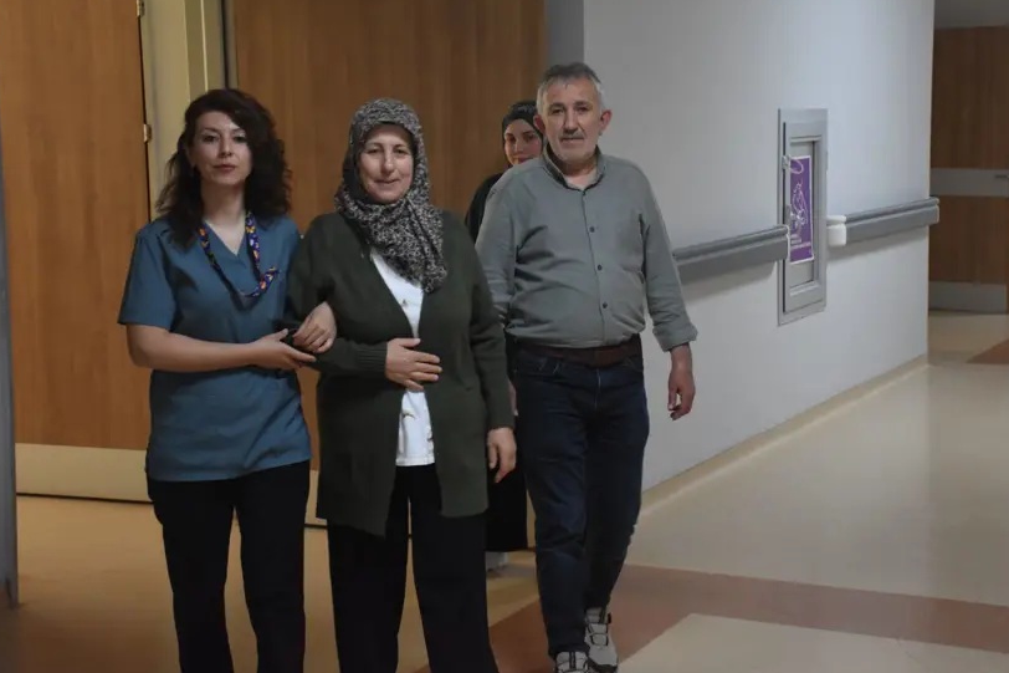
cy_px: 310
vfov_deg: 20.9
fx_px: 1821
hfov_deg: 31.0
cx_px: 533
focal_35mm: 65
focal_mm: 40
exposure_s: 1/60
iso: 1600
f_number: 4.5
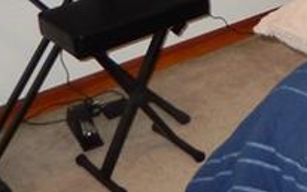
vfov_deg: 11.0
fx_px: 862
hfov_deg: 18.3
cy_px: -244
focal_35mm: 103
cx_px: 440
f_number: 3.4
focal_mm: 4.5
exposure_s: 1/30
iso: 200
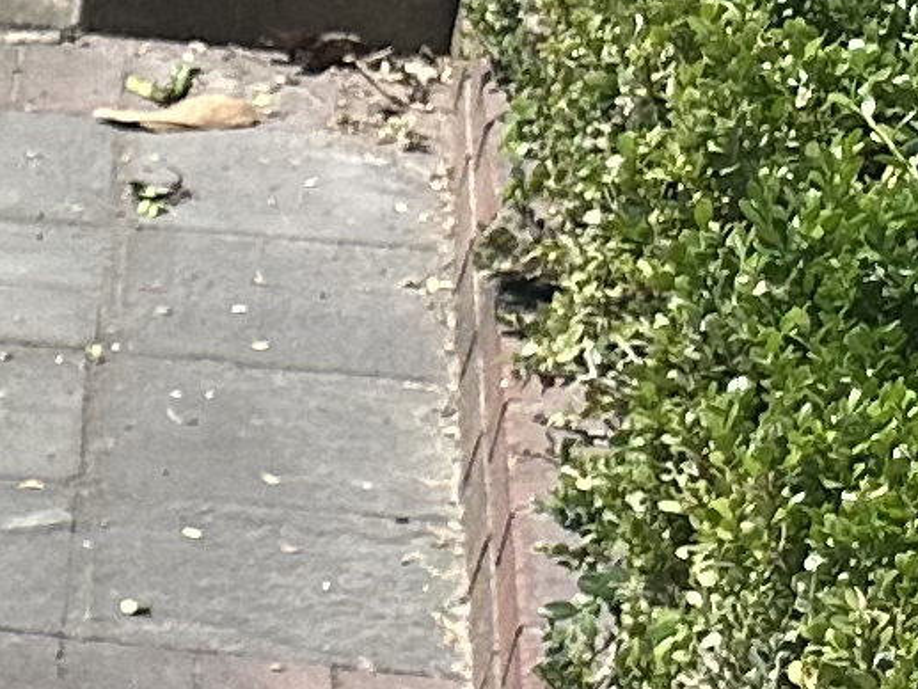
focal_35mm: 187
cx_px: -2220
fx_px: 4960
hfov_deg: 8.2
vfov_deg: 7.7
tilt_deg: -34.4
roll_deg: +4.8
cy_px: 1318
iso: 80
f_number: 1.78
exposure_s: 1/4184
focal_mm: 6.86
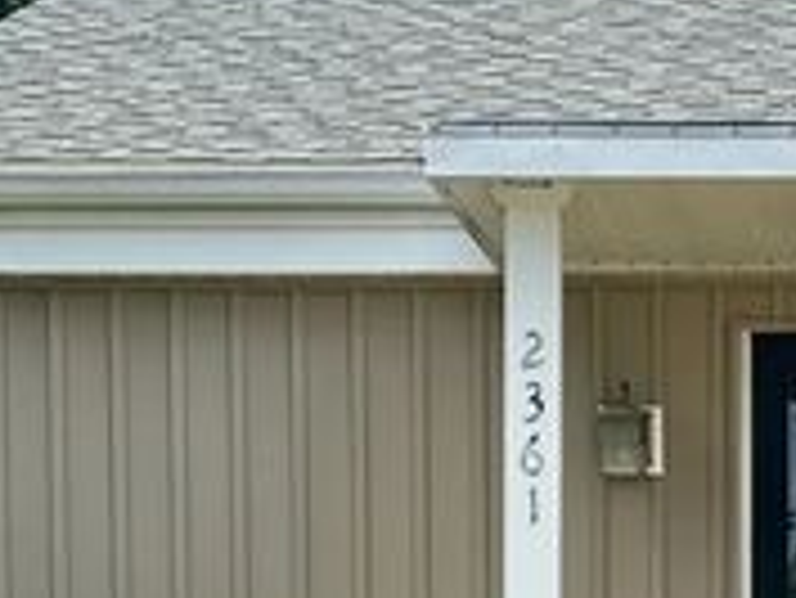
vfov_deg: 10.2
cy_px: 1021
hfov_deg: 14.0
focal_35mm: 139
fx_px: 3198
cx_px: 778
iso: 80
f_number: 1.78
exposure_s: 1/2410
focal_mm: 6.86
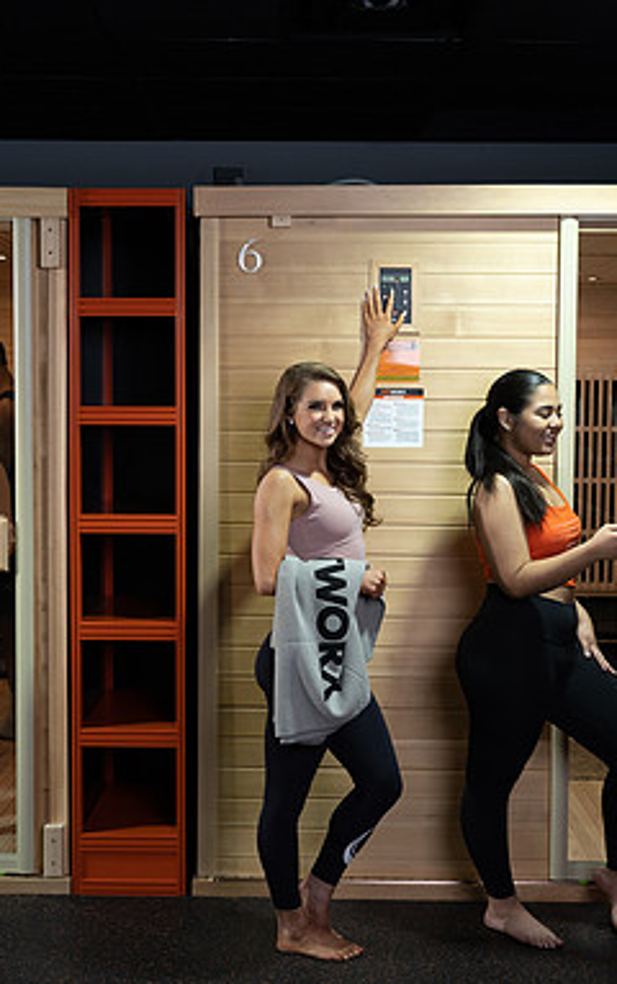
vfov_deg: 37.5
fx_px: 1450
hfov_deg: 24.0
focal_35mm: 54
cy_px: 492
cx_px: 275
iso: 640
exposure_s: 1/125
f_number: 4.5
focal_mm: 35
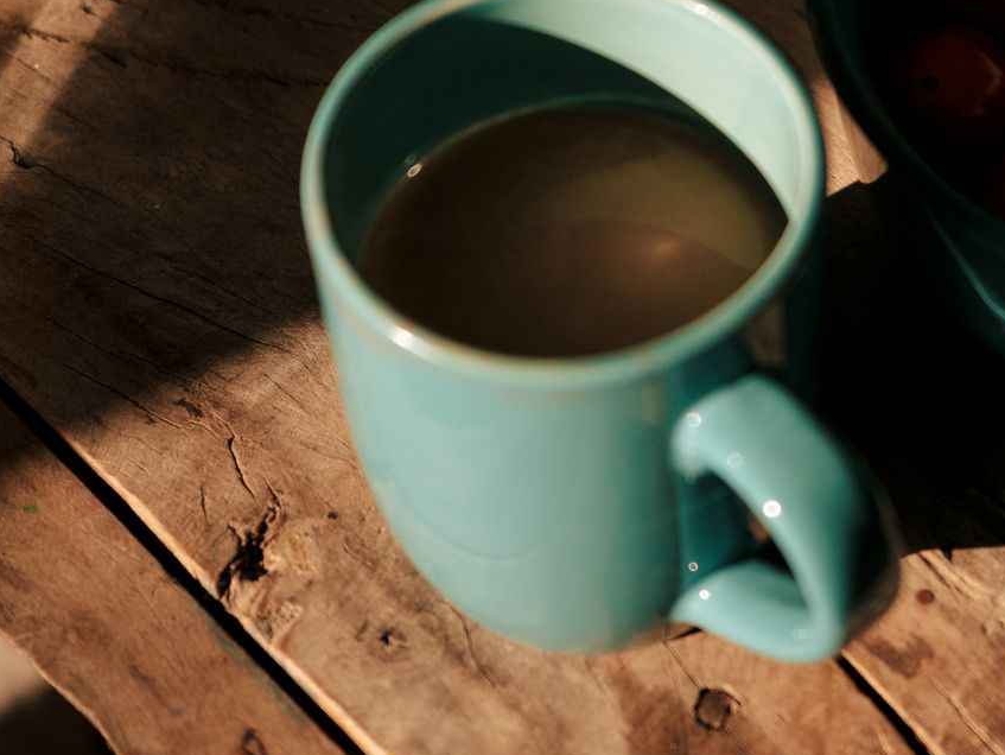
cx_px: 758
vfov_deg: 12.4
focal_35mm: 118
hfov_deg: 16.6
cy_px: 23
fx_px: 3427
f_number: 3.5
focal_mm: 50
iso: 800
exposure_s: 1/5000
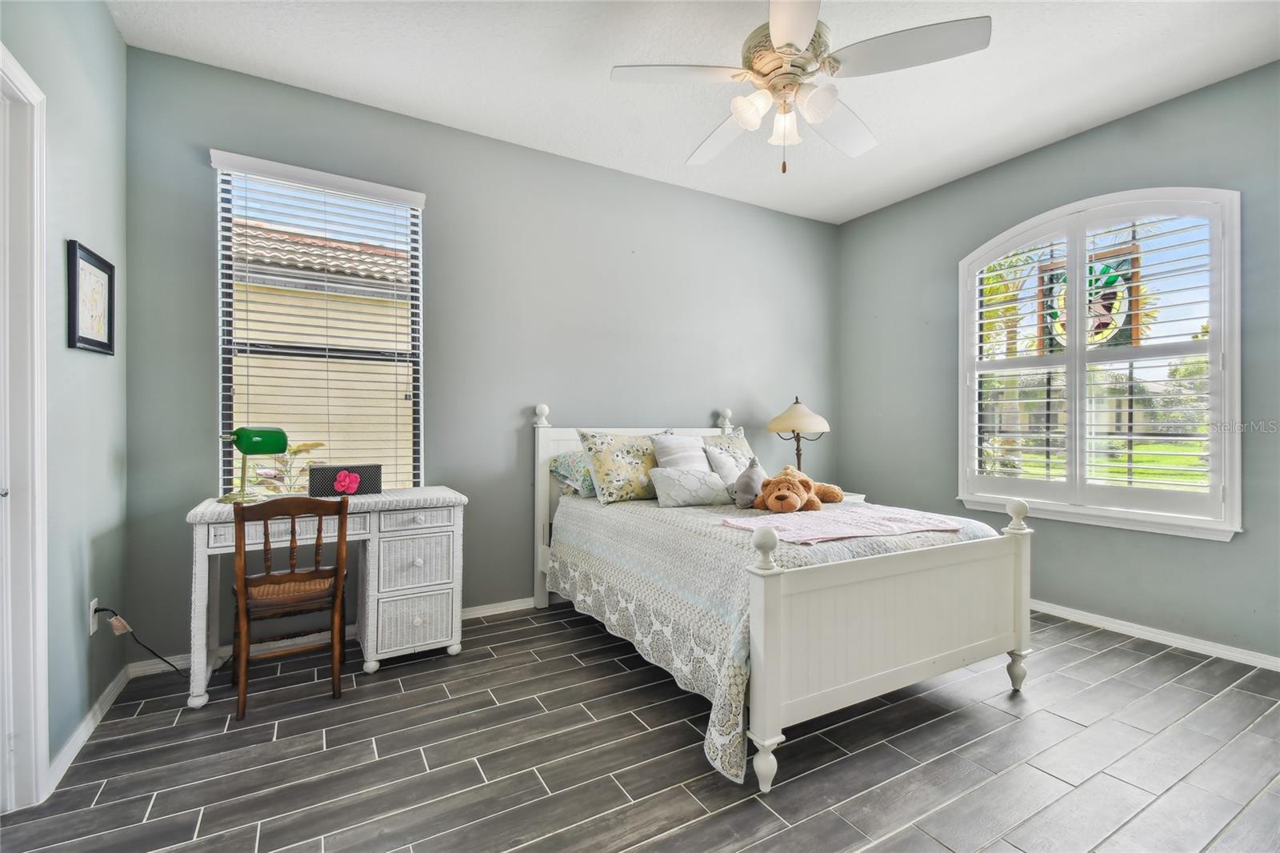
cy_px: 426
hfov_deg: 100.4
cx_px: 640
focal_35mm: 15
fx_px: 533
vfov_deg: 77.3
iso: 100
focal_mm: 10
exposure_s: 1/15
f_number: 7.1
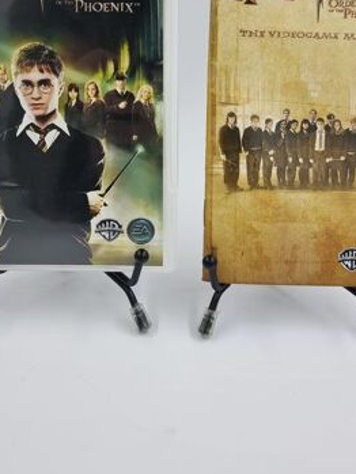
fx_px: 603
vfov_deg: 41.7
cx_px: 181
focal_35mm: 44
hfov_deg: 32.9
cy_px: 121
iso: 50
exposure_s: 1/120
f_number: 1.8
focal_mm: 6.7
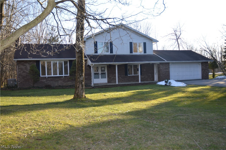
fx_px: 226
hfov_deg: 53.2
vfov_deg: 36.8
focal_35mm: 36
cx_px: 113
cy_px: 75
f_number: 4
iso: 100
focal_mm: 24
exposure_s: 1/200
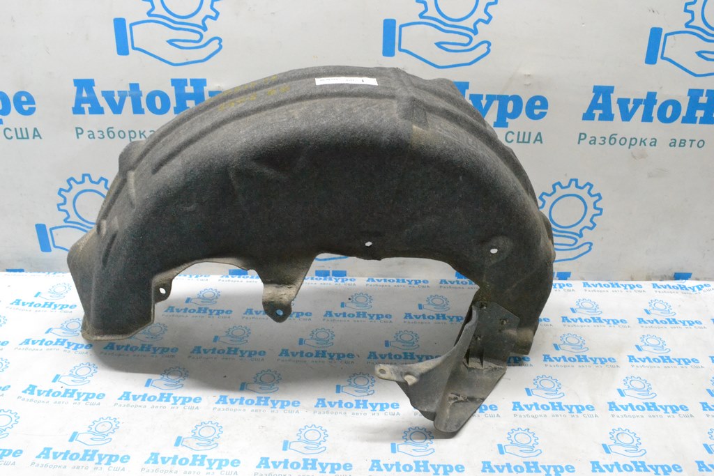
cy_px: 238
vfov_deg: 43.6
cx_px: 357
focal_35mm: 30
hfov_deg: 61.9
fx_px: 595
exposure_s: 1/160
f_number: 9
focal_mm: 20
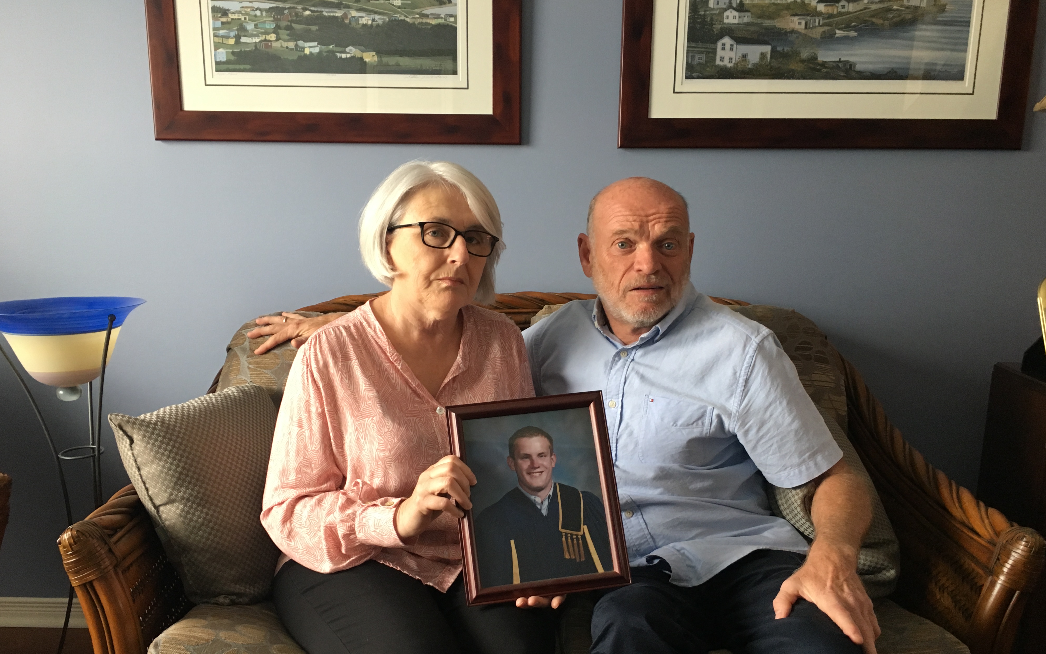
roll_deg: -0.8
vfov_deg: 40.4
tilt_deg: -11.8
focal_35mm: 31
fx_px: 884
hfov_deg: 61.2
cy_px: 390
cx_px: 521
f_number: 2.2
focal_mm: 4.15
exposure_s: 1/30
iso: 100
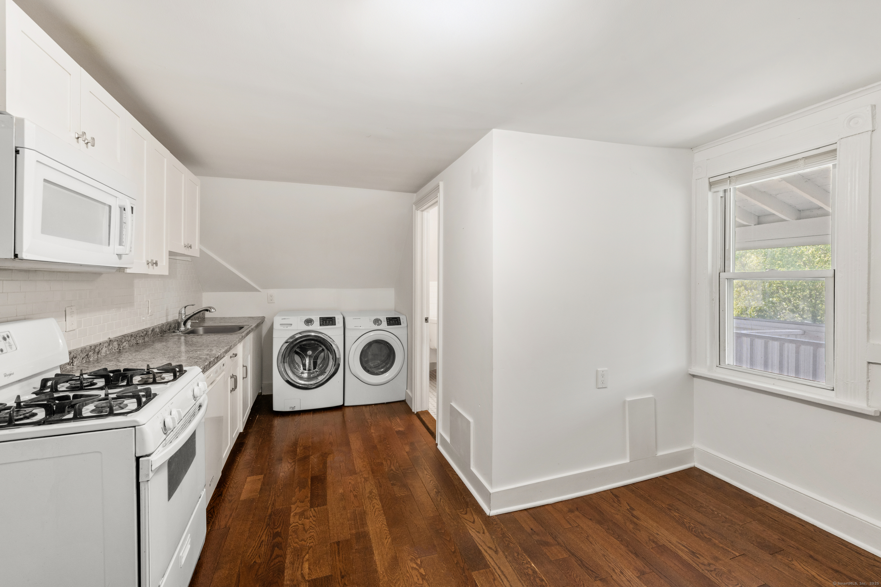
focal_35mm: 16
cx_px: 440
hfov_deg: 96.7
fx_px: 392
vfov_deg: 73.7
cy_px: 294
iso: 250
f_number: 11
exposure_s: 1/4
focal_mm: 16
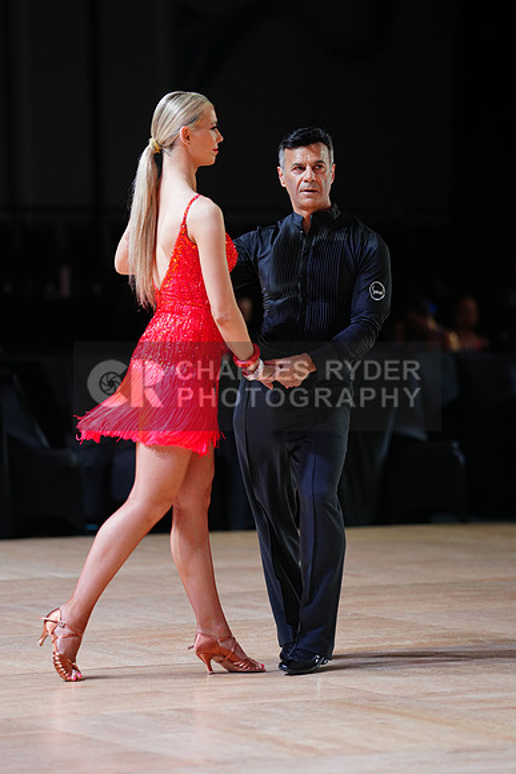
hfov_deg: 8.6
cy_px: 387
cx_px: 258
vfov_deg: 12.9
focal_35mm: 159
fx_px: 3416
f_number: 2.8
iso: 800
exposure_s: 1/400
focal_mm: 159
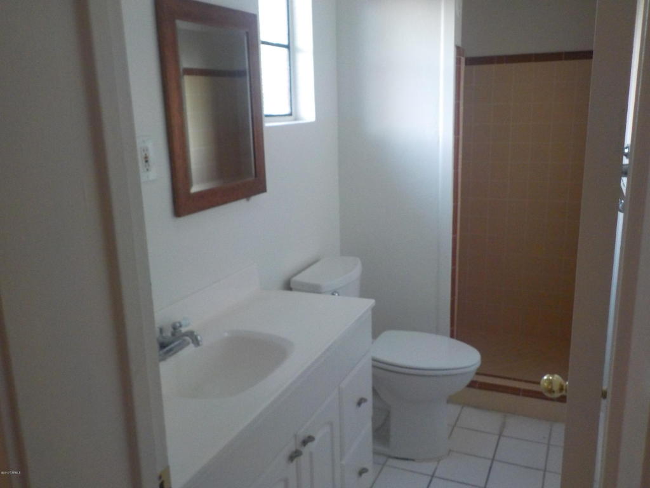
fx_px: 563
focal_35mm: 30
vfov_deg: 46.8
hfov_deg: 60.0
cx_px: 325
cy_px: 244
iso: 400
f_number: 3.3
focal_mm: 4.1
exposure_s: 1/20
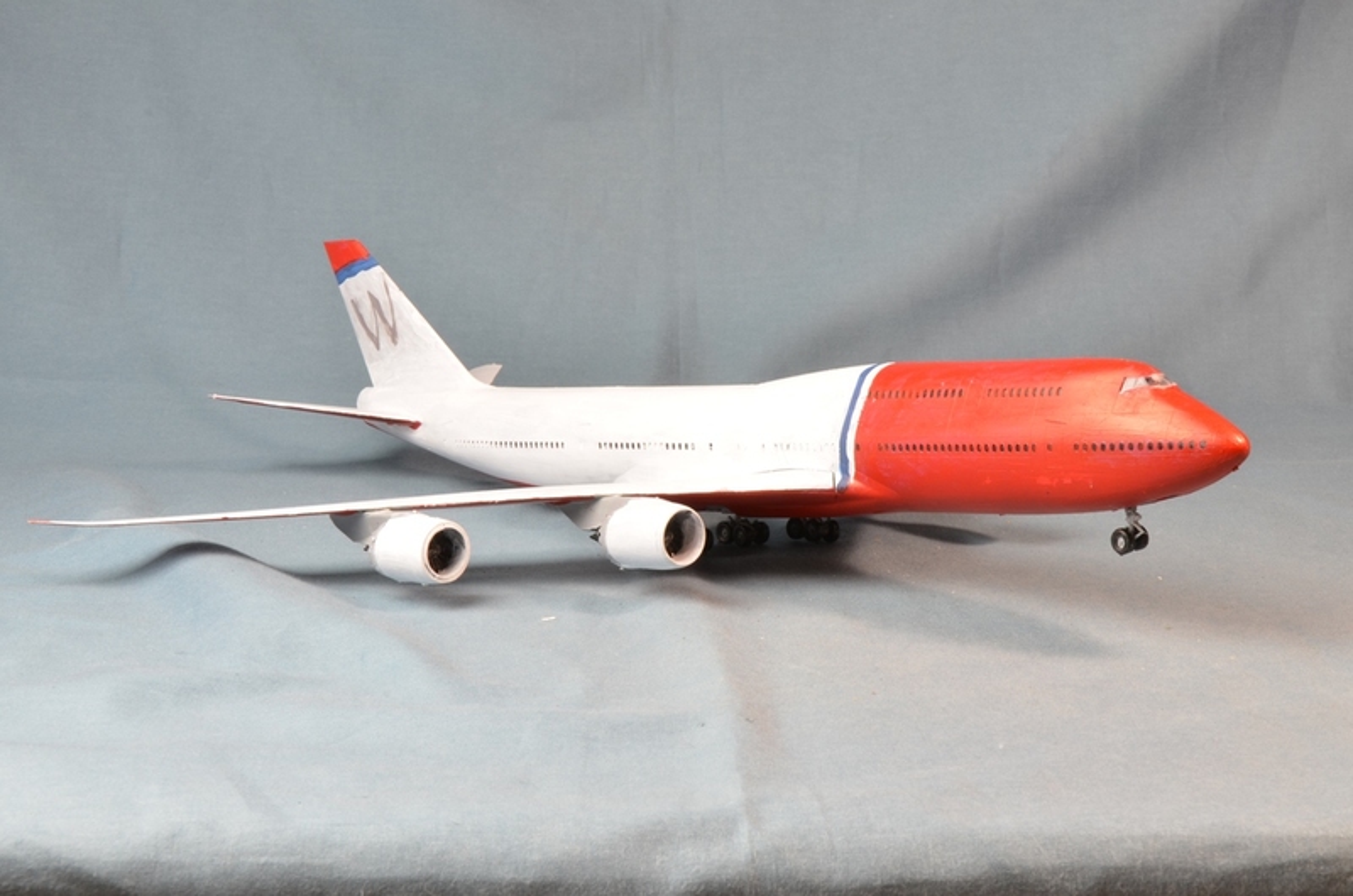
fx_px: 2813
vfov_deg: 18.1
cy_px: 448
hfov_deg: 27.0
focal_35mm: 75
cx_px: 676
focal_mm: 50
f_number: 20
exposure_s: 1/1.3
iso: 200
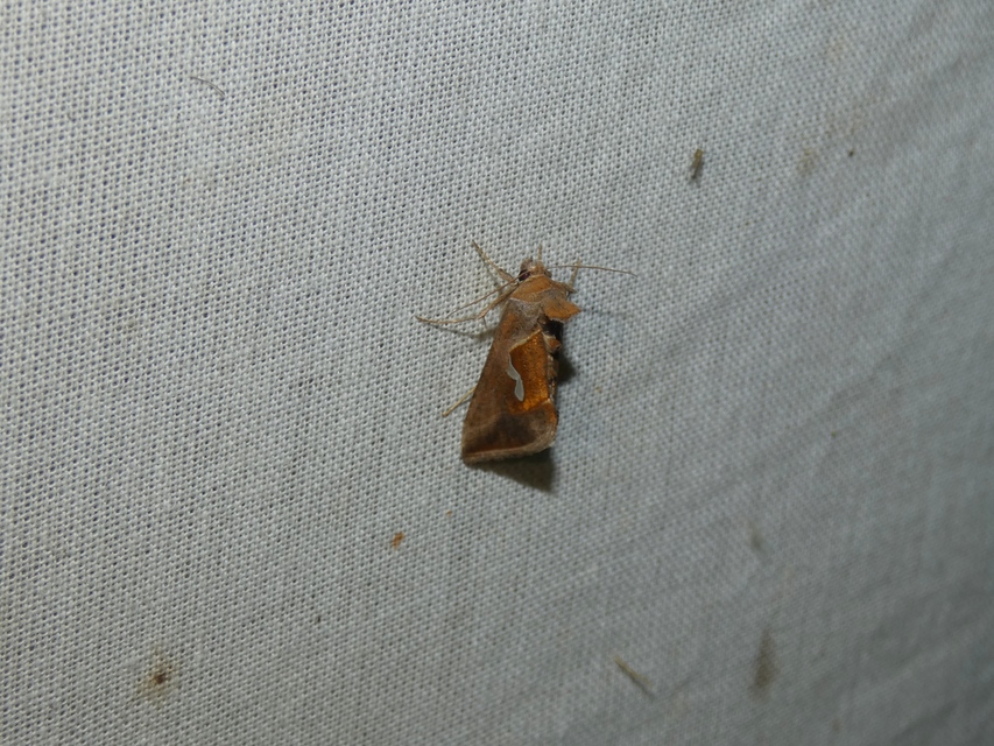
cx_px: 497
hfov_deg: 33.2
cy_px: 373
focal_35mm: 58
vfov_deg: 25.2
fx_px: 1666
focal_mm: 10.4
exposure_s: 1/60
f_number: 4.1
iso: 80
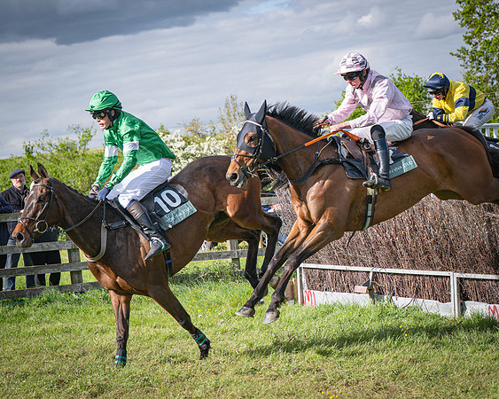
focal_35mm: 118
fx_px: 1747
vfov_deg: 13.0
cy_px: 200
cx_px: 250
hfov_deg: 16.3
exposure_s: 1/3200
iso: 400
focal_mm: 70
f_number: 4
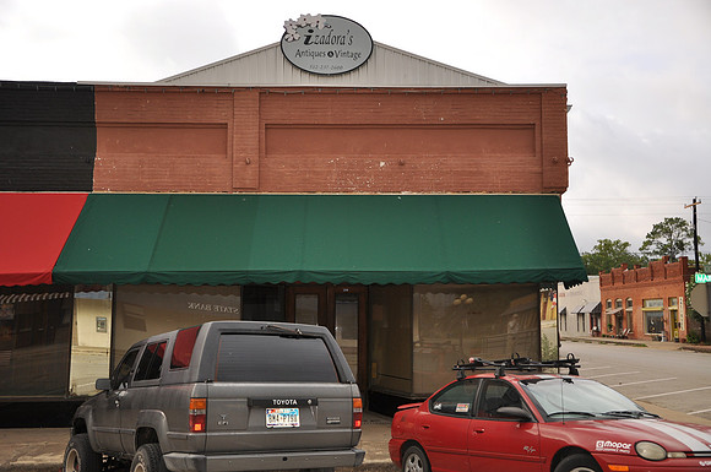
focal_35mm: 39
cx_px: 356
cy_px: 236
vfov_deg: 34.1
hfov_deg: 49.6
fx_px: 769
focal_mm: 26
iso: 200
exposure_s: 1/200
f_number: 4
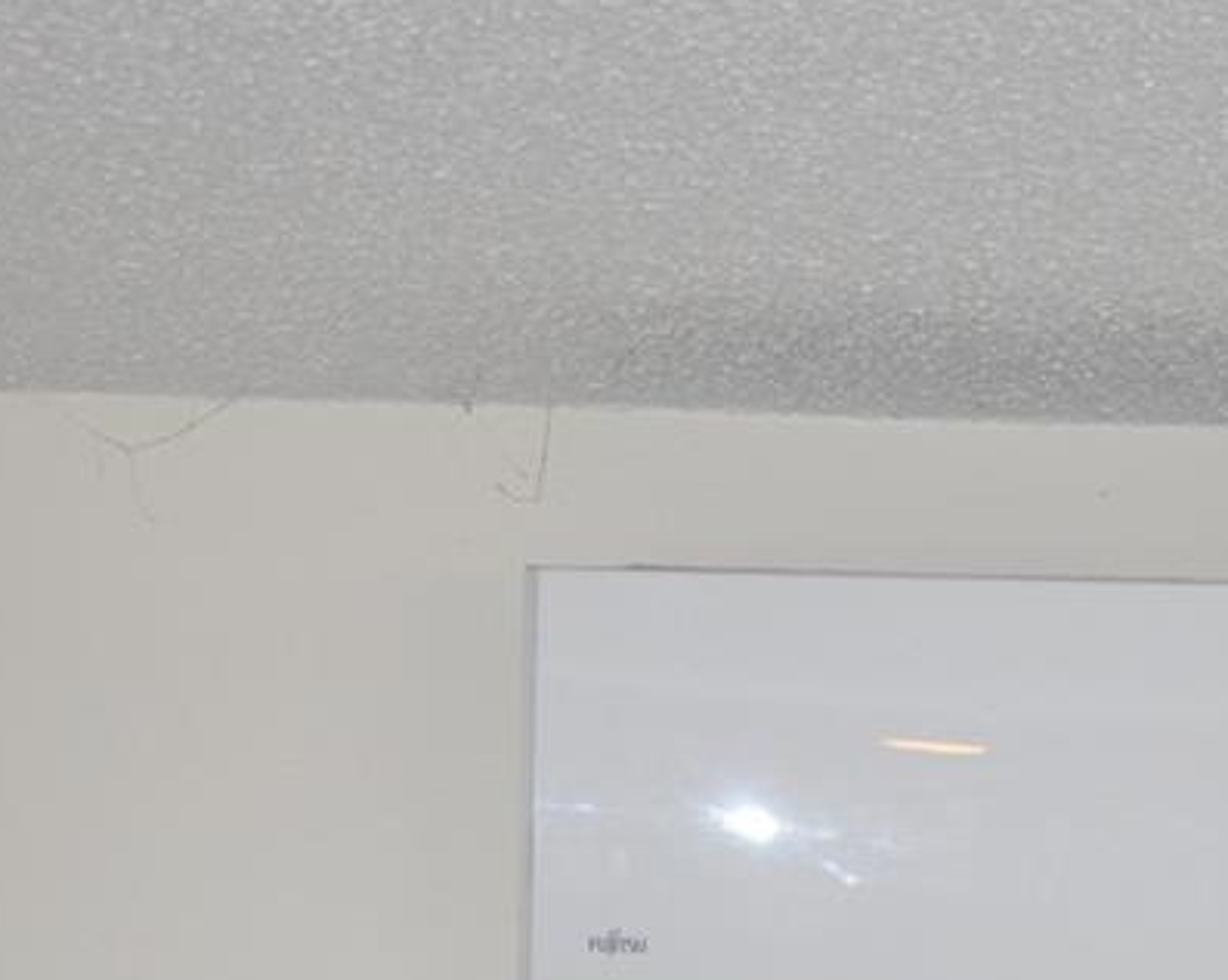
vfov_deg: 9.4
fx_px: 5927
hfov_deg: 11.8
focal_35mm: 163
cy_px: 938
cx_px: 1095
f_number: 4.8
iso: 800
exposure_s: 1/60
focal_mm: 45
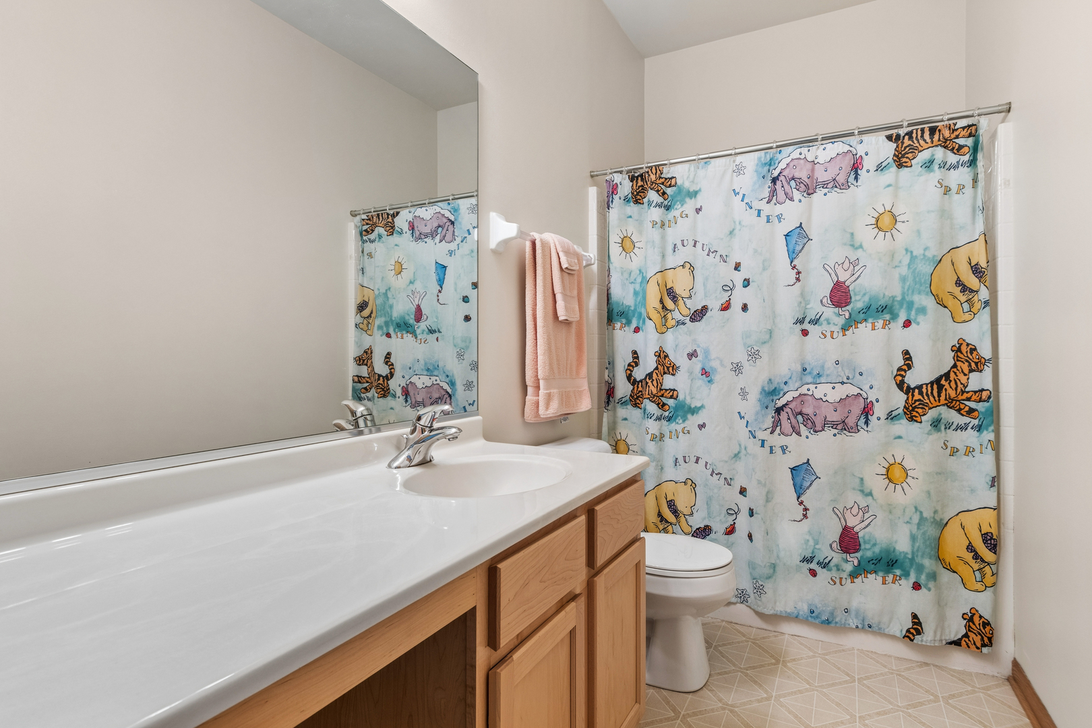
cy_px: 364
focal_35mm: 18
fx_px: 546
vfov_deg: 67.4
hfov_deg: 90.0
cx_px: 546
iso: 250
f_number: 8
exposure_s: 1/8
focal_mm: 12
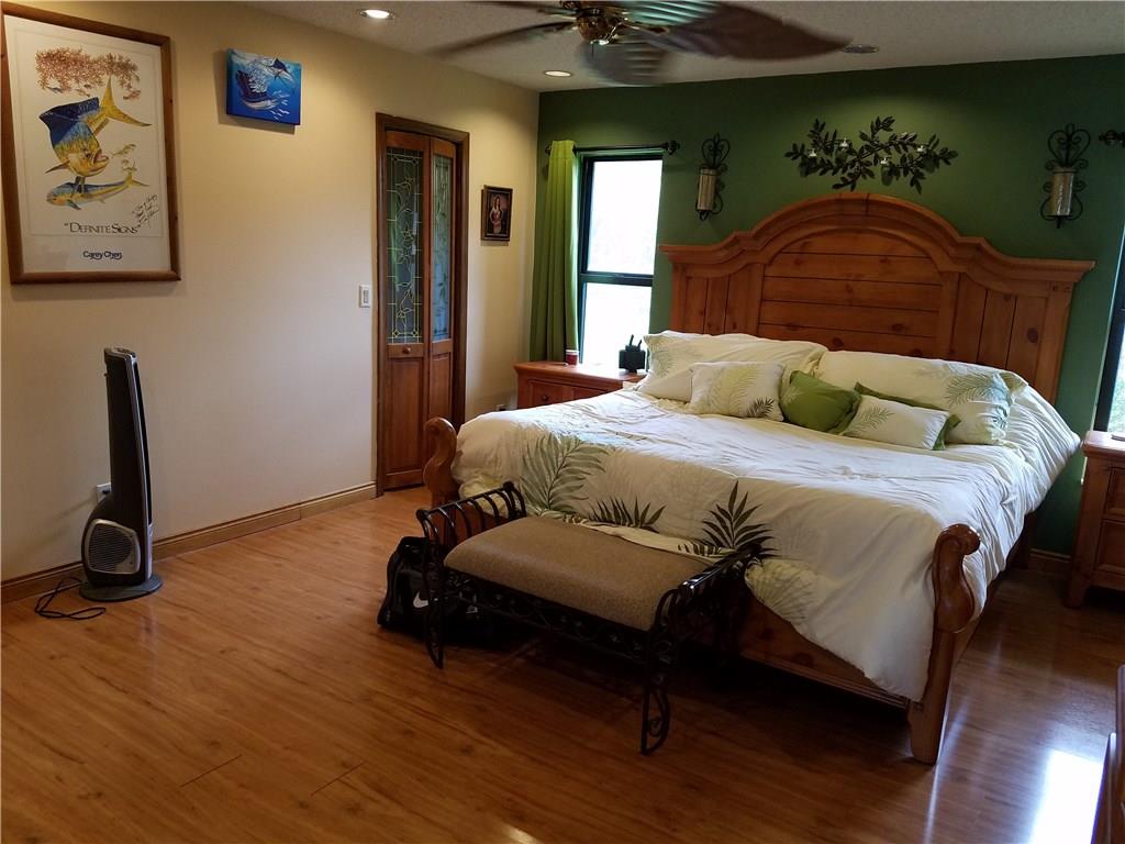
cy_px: 422
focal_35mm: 26
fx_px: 845
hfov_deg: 67.3
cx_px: 562
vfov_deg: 53.1
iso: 160
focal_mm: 4.2
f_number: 1.7
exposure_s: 1/60
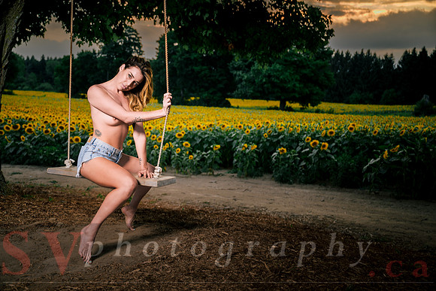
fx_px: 394
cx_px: 218
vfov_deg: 40.6
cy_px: 146
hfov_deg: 58.0
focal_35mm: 32
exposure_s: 1/30
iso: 64
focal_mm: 32.5
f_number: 2.8
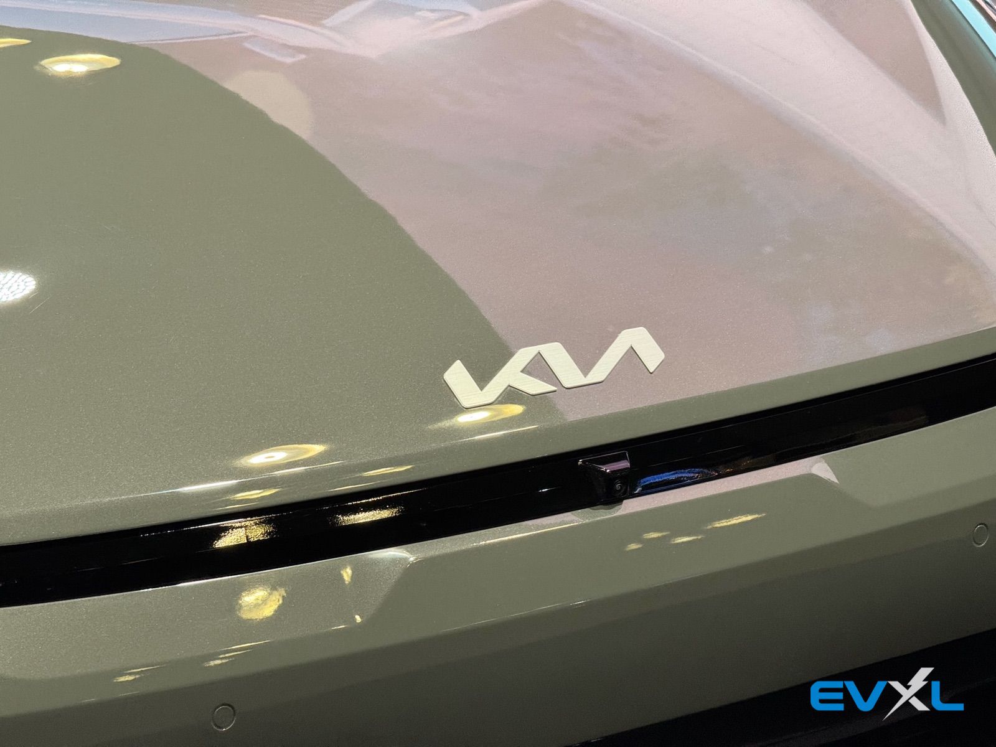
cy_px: 374
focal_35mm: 120
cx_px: 498
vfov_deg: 12.3
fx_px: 3453
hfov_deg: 16.4
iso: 200
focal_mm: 15.66
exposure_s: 1/103
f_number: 2.8
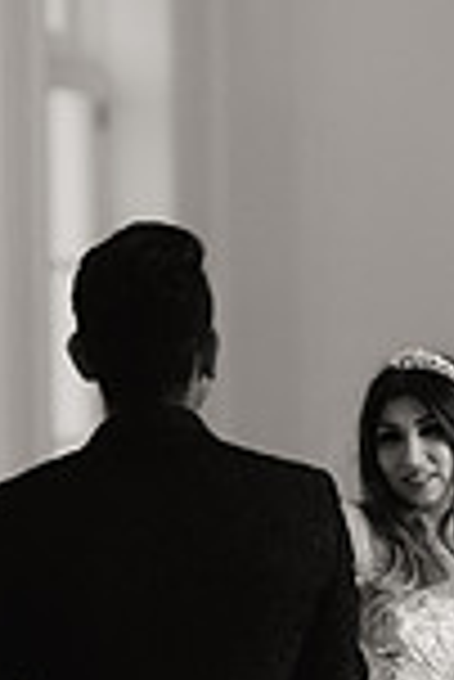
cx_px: 364
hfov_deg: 5.4
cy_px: 703
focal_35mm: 253
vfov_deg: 8.1
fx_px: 4775
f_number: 2
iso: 1600
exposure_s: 1/125
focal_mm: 85
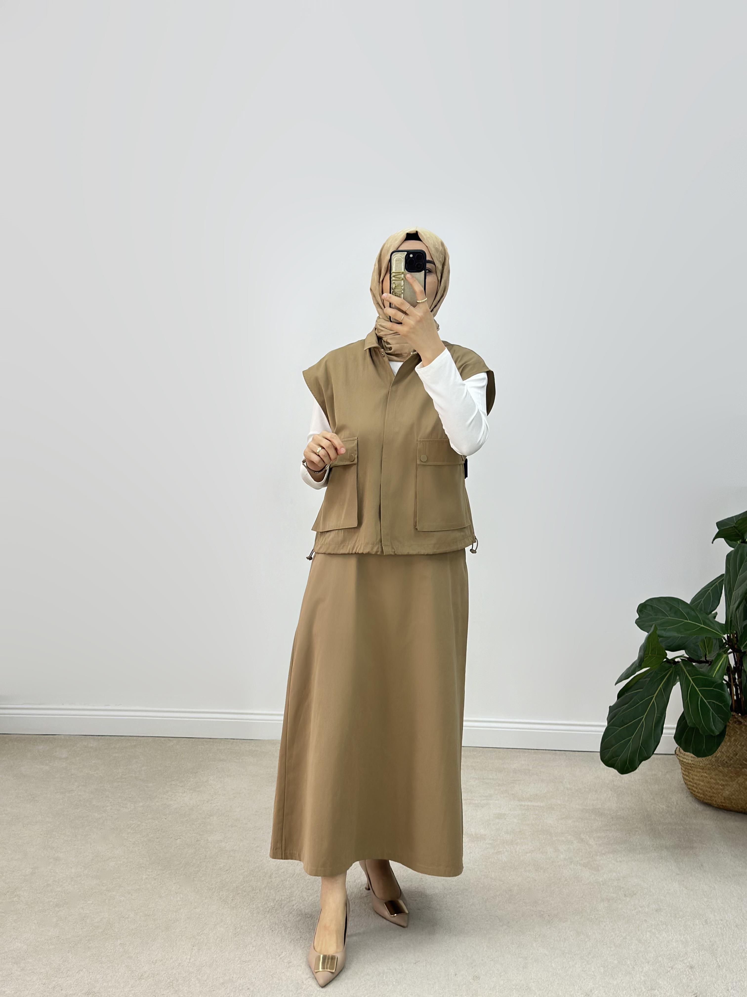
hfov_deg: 30.3
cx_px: 374
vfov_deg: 39.7
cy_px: 498
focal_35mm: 48
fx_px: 1381
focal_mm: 6.86
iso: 80
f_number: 1.78
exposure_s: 1/235
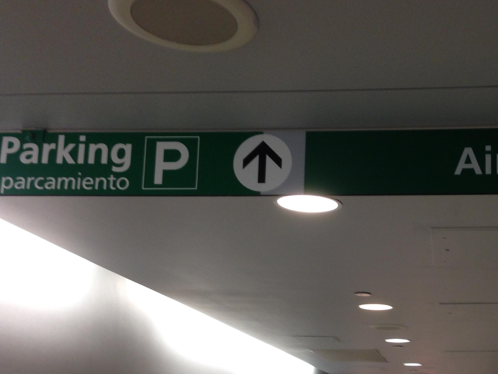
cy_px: 283
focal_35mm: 56
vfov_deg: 25.8
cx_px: 400
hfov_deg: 33.3
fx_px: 806
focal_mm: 4.12
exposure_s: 1/20
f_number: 2.4
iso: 80
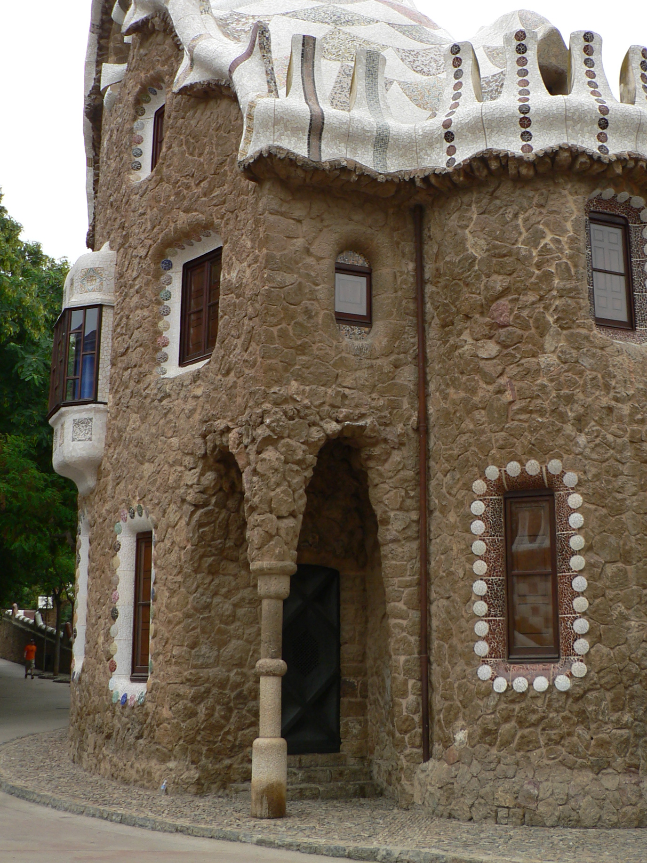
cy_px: 335
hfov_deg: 32.8
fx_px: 1096
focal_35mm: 44
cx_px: 369
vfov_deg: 42.7
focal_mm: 6
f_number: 3.2
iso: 64
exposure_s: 1/100
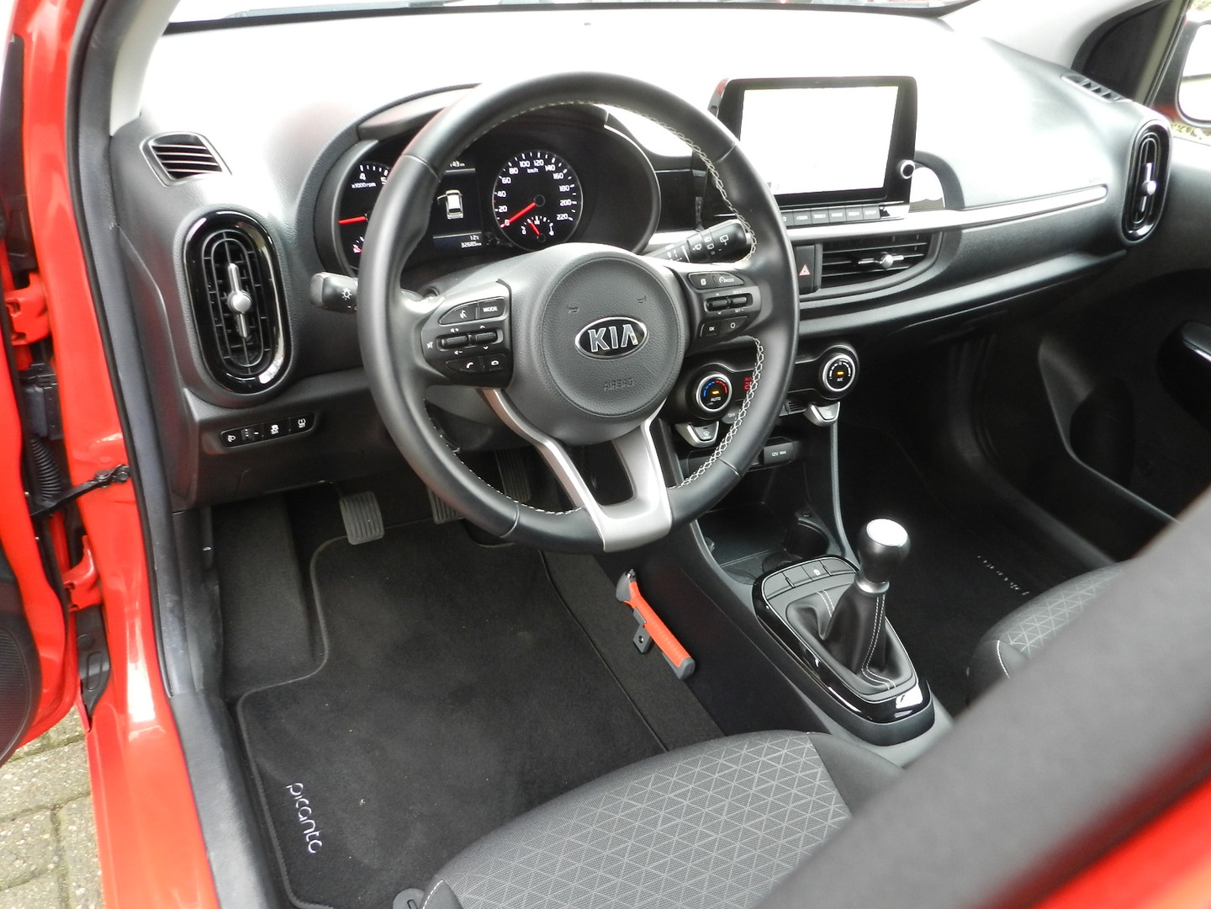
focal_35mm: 28
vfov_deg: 49.7
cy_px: 454
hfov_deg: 63.4
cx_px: 606
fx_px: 980
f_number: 3.6
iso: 320
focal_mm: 5
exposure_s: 1/25
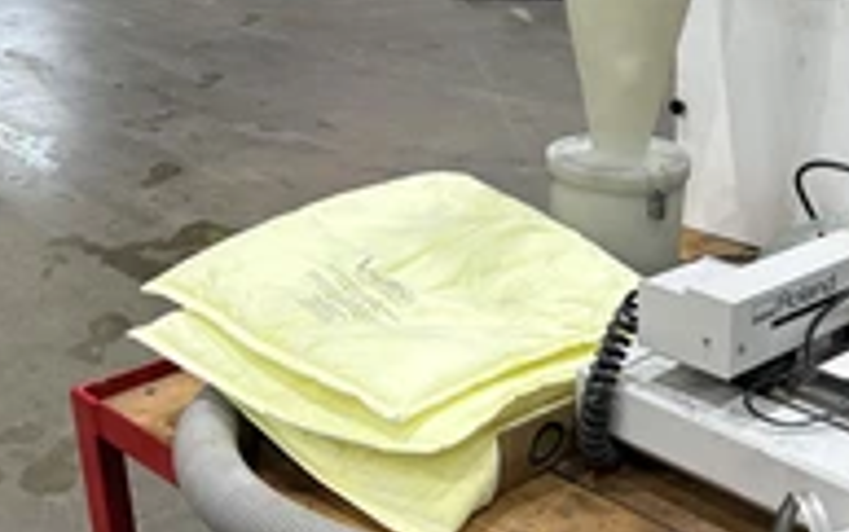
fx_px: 1320
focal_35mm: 57
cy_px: 264
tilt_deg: -18.3
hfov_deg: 34.3
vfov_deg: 22.8
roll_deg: -0.8
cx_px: 704
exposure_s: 1/60
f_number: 1.6
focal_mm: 5.96
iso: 160
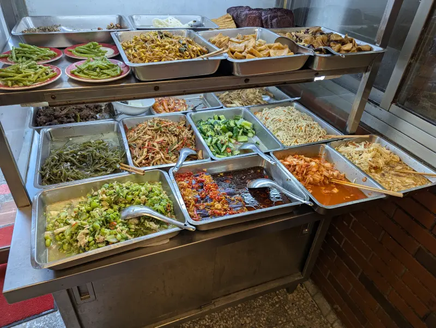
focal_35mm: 24
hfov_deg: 71.5
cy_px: 164
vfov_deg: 56.9
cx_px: 218
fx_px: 303
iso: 53
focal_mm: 6.81
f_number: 1.85
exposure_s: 1/120
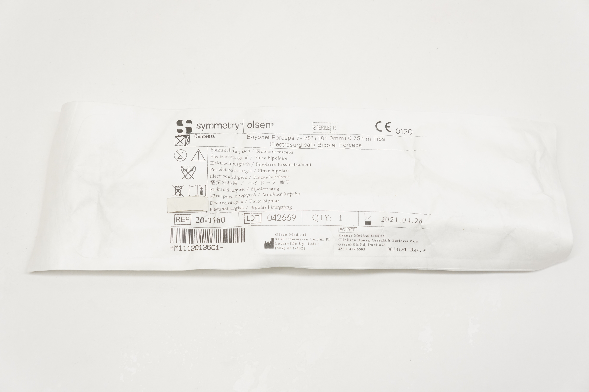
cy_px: 196
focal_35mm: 51
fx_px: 834
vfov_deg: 26.4
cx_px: 294
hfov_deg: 38.9
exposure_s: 1/100
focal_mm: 34
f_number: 7.1
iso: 800
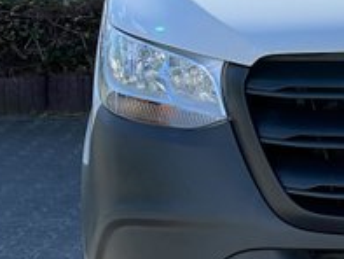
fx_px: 2098
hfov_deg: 9.2
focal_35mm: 211
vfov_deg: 7.0
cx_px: 449
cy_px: 5
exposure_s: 1/856
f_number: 2
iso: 25
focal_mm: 6
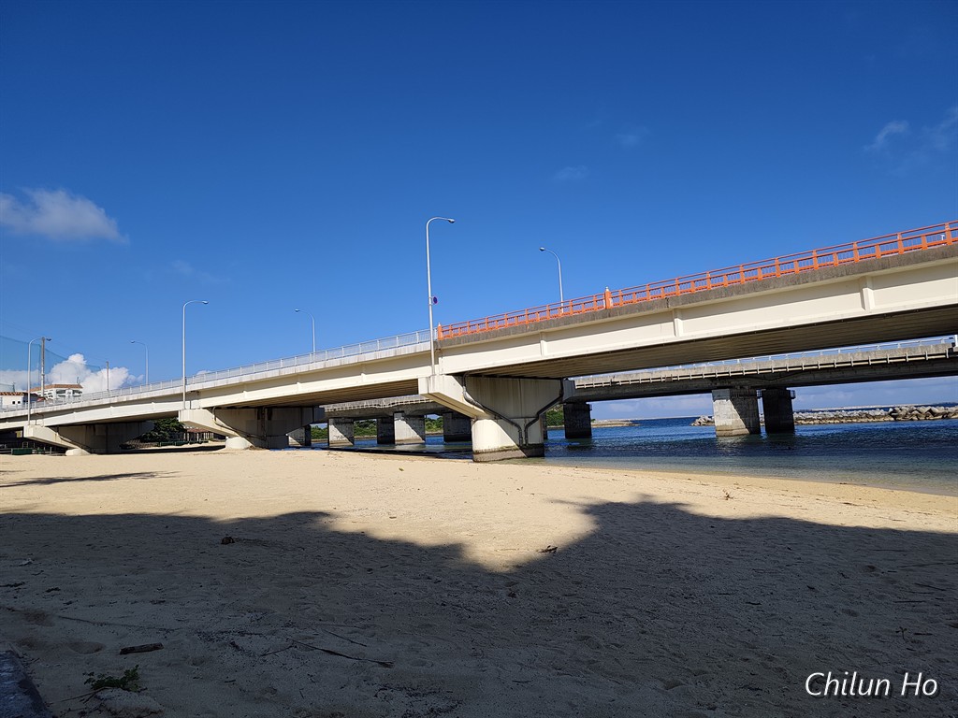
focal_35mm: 23
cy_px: 359
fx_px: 637
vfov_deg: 58.9
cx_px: 479
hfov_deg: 73.9
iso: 50
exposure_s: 1/1027
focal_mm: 6.07
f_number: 1.7
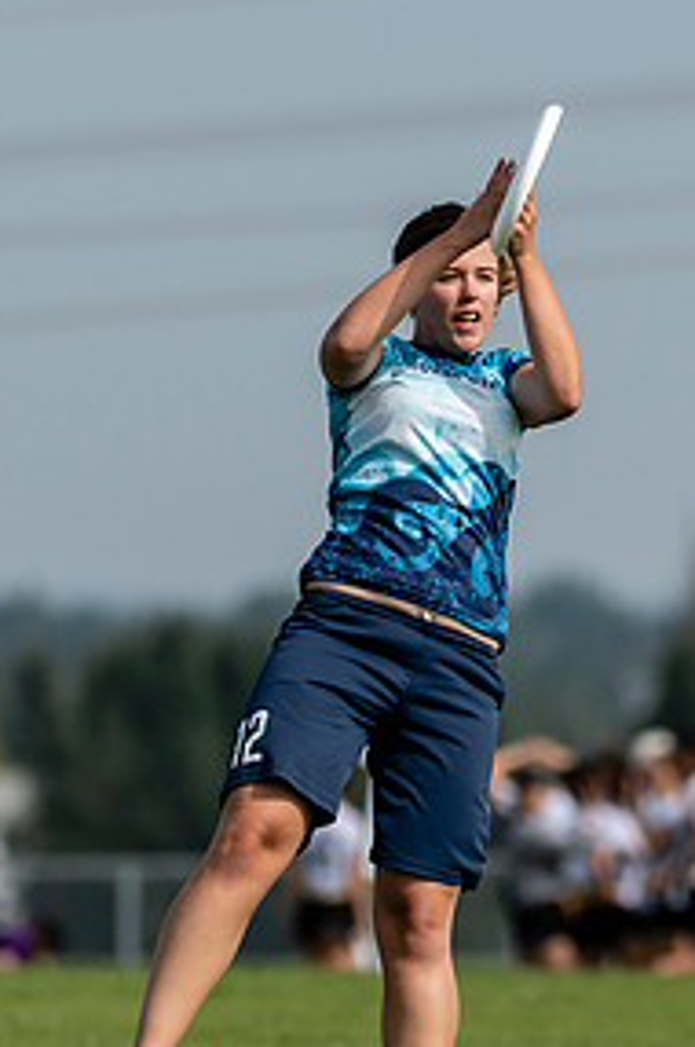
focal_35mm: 1049
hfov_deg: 1.3
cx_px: 441
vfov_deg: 2.0
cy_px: 708
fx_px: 30449
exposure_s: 1/1250
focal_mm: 270
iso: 100
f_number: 4
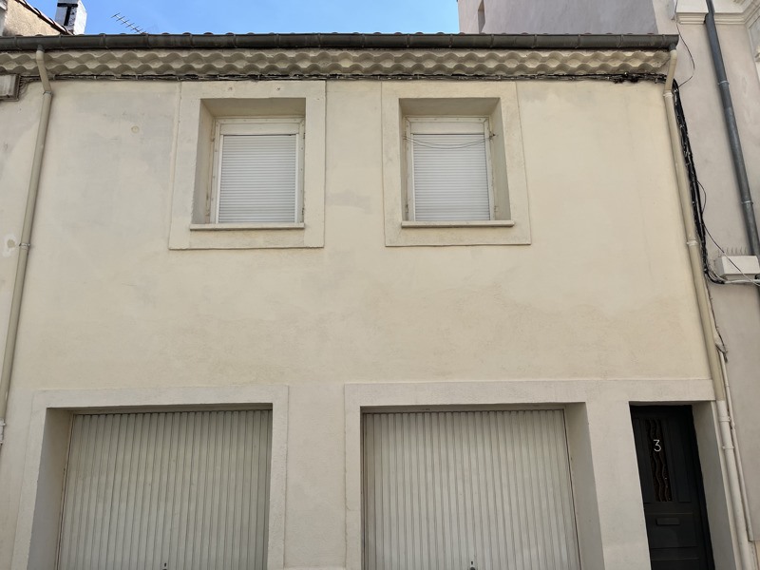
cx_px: 380
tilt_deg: +15.2
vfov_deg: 53.1
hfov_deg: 67.3
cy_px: 285
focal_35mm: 26
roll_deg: +2.1
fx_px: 571
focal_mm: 5.1
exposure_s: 1/2632
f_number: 1.6
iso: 50
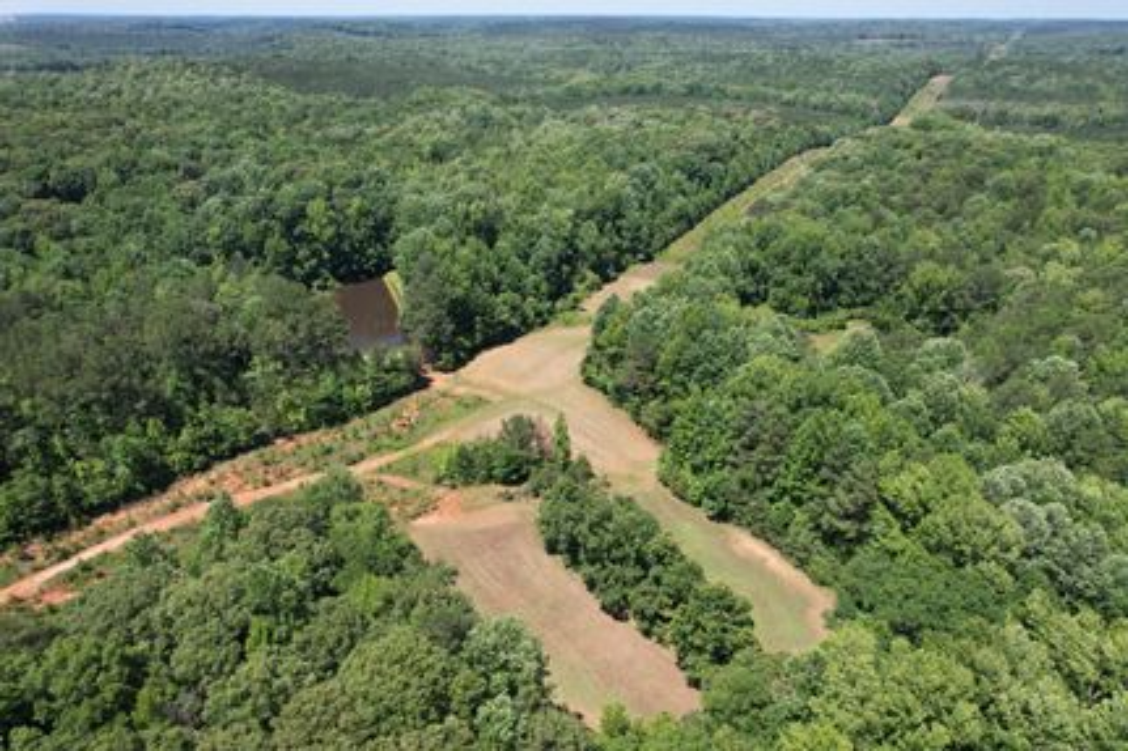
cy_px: 376
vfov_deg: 57.2
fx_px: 689
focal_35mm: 22
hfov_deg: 78.6
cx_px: 564
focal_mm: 8.38
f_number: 2.8
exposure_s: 1/1000
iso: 110
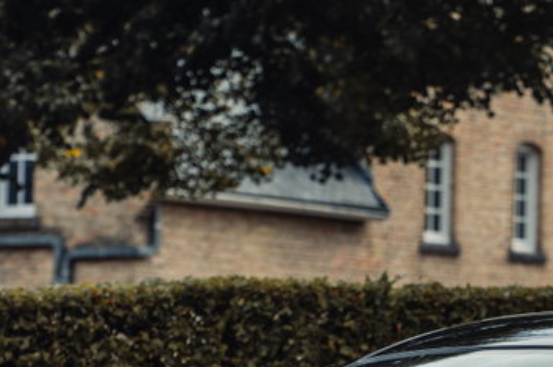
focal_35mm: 295
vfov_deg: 4.6
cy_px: 466
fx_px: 4525
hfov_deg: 7.0
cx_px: 619
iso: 200
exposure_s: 1/200
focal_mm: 102
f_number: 4.5
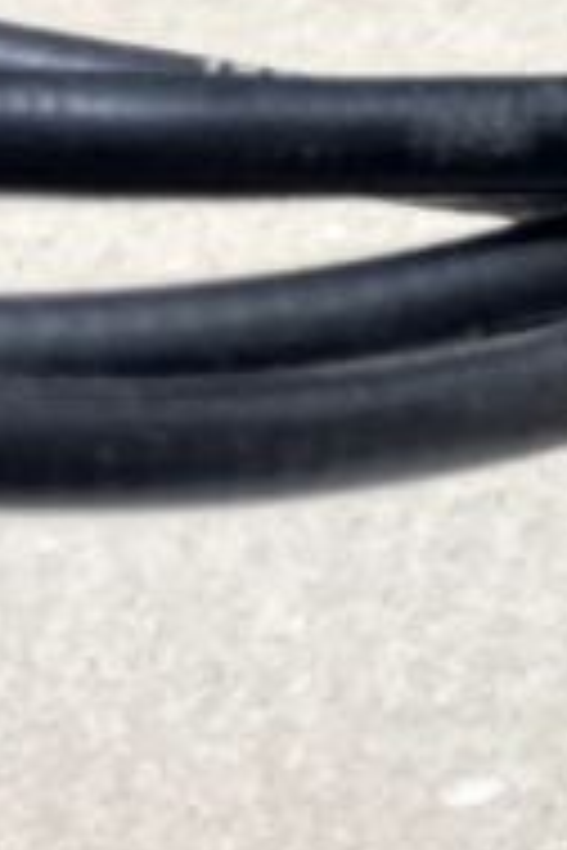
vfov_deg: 11.5
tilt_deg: -48.8
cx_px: 2002
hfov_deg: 6.8
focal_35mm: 172
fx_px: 4063
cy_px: -409
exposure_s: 1/50
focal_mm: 4.2
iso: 80
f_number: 1.6
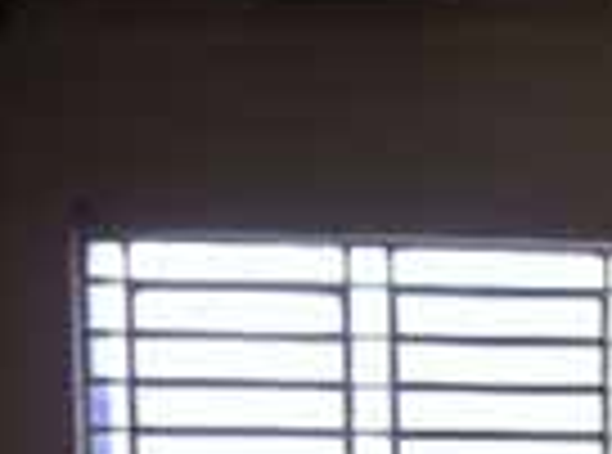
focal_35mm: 129
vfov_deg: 10.9
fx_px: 2273
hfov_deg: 14.2
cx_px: 972
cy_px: 703
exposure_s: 1/100
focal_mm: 3.85
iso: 80
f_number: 2.8
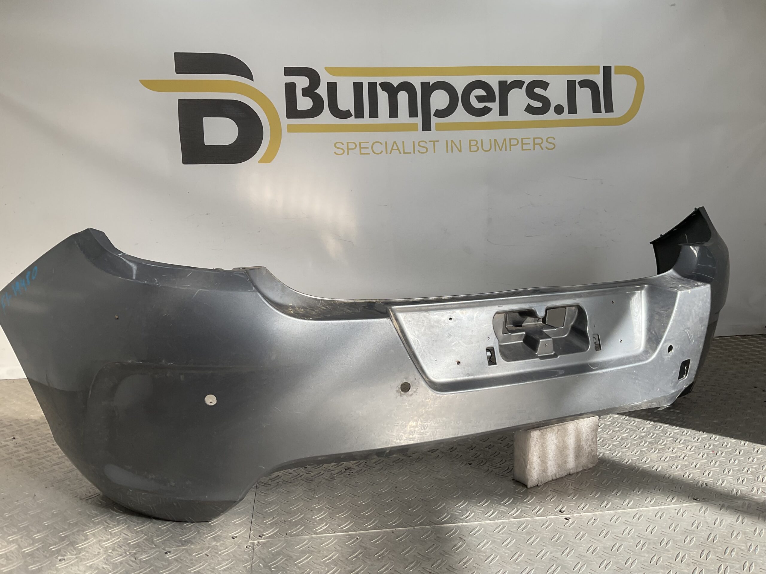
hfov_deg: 61.7
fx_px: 642
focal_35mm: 29
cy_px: 287
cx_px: 383
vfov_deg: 48.2
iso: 16
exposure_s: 1/666
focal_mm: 3
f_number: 1.8
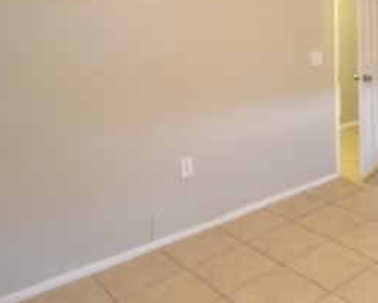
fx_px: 448
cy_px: 40
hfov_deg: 41.4
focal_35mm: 40
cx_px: 354
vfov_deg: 35.6
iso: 800
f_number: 3.5
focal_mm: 10
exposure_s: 1/15
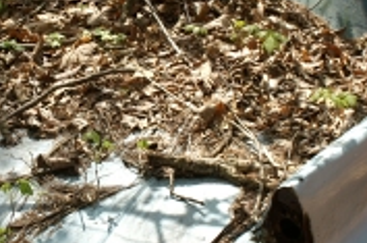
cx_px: 87
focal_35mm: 152
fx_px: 1545
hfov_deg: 13.5
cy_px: 105
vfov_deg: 9.0
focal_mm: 28
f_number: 9
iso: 125
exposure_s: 1/125
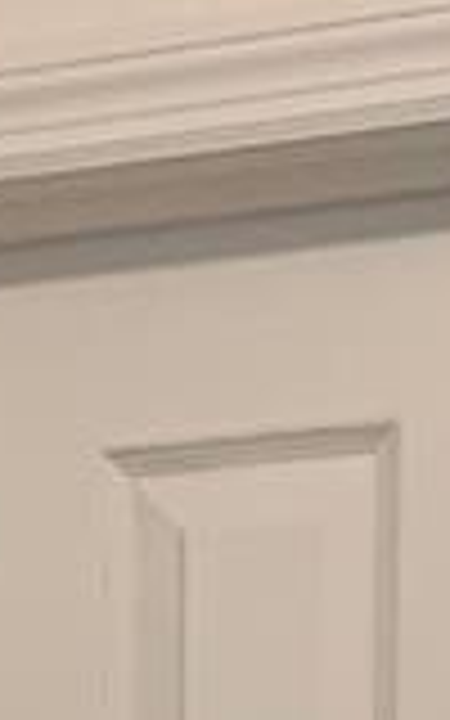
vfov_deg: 8.8
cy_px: 1966
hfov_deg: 6.0
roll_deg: +1.4
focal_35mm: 207
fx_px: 4062
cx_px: -778
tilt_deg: -7.5
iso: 100
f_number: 1.8
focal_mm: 4.25
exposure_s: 1/71
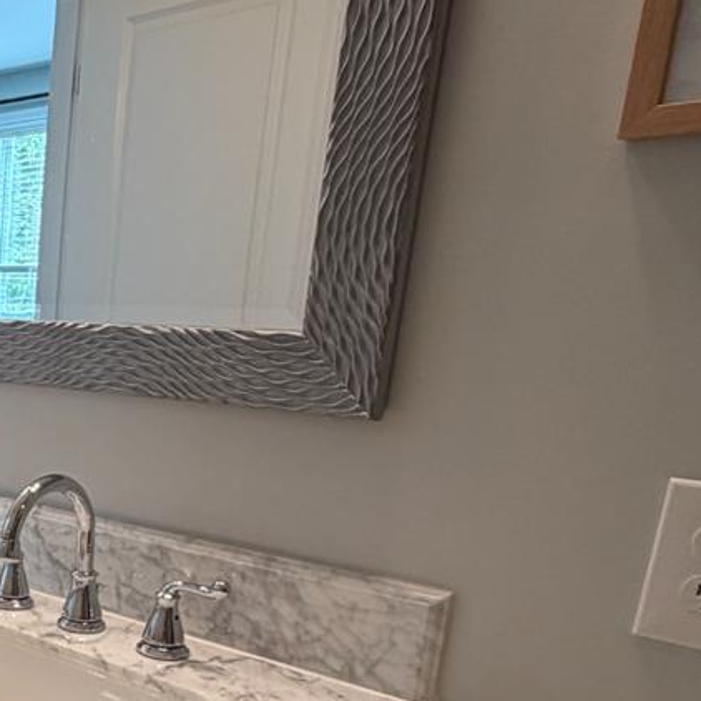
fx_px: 1008
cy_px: 552
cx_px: -205
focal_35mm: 44
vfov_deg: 37.1
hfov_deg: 30.4
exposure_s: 1/120
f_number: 2.2
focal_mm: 2.22
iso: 125
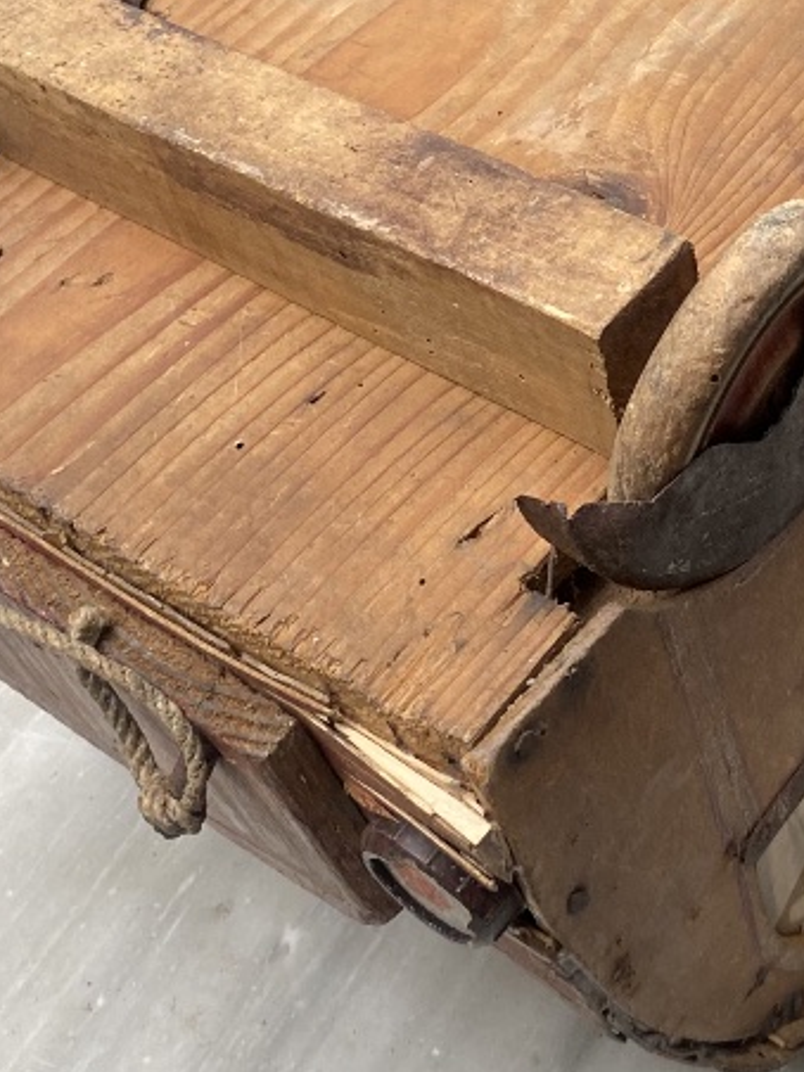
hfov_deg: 20.9
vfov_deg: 27.6
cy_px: 204
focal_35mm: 69
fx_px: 2137
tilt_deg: -40.4
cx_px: 697
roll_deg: +12.9
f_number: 1.8
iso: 100
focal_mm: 4.25
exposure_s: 1/121
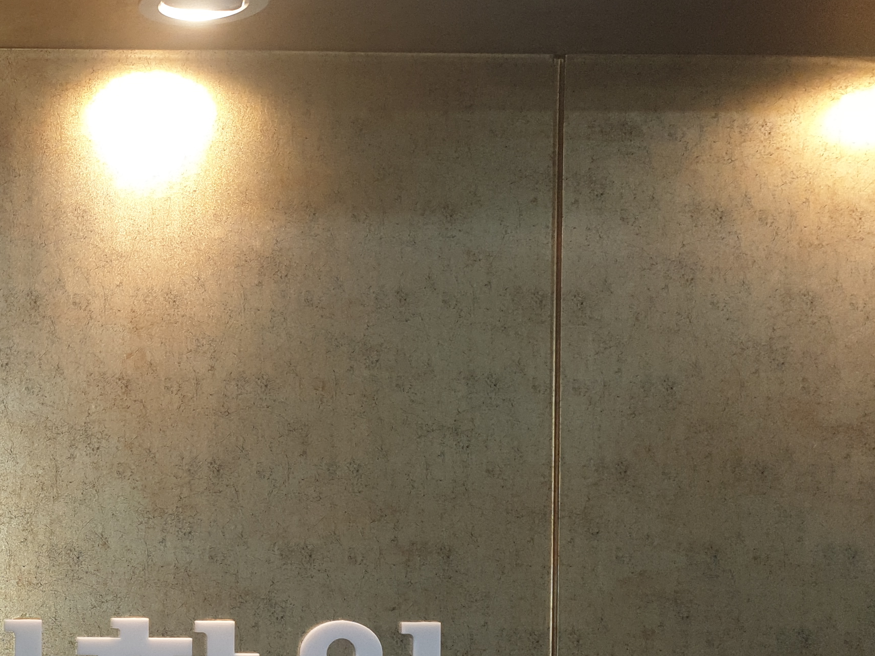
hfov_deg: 28.2
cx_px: -142
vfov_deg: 23.5
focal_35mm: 61
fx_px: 1542
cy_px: 567
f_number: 2.4
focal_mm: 4.3
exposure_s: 1/60
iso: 64
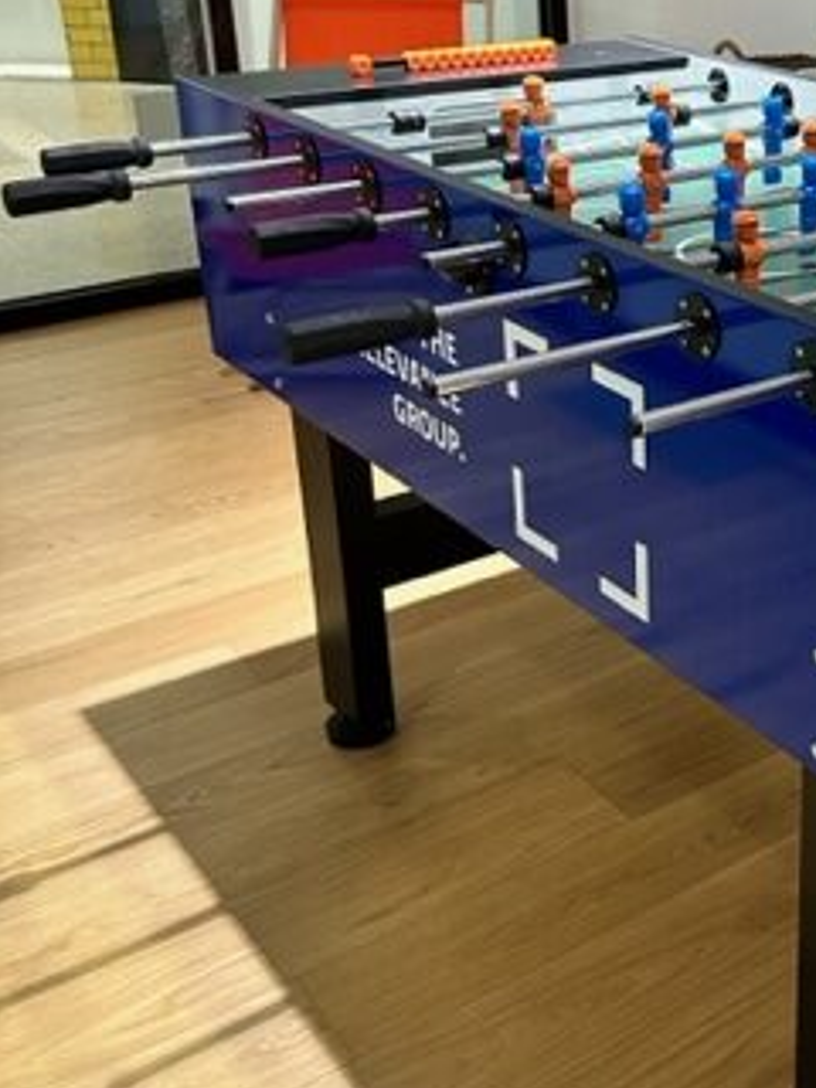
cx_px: 809
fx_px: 1509
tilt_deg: -23.5
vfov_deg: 39.6
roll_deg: -0.9
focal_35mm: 48
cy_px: 459
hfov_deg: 28.5
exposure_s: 1/55
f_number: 1.78
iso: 400
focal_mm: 6.86
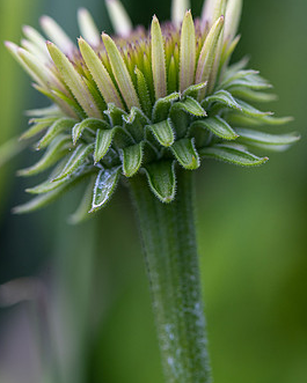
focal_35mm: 201
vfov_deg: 9.6
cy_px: 193
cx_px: 147
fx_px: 2282
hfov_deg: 7.7
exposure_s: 1/30
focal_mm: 105
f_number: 8
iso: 400
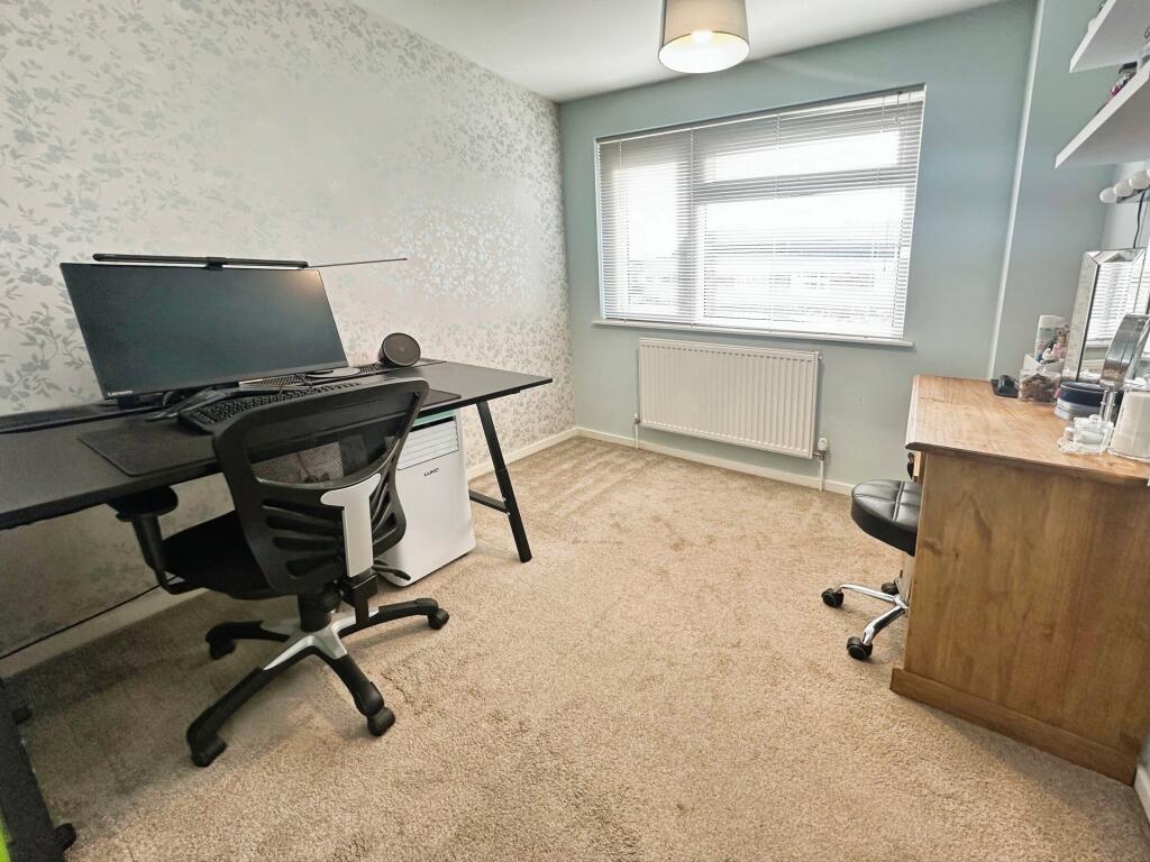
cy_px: 431
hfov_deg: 102.1
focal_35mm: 14
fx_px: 465
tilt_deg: -14.7
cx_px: 575
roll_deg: -0.7
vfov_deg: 85.7
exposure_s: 1/99
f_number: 2.2
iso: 200
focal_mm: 2.22
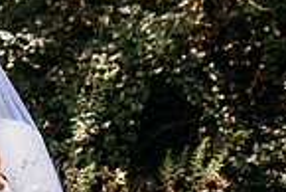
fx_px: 763
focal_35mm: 96
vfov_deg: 14.2
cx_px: -140
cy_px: 138
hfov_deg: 18.8
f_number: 2.2
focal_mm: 24
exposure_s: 1/800
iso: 100
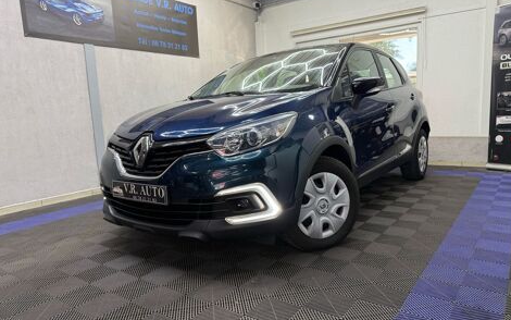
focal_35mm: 26
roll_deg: +3.1
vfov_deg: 47.6
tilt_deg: -8.8
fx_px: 362
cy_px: 169
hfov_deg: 70.4
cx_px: 260
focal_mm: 6.76
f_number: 1.78
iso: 200
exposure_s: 1/121
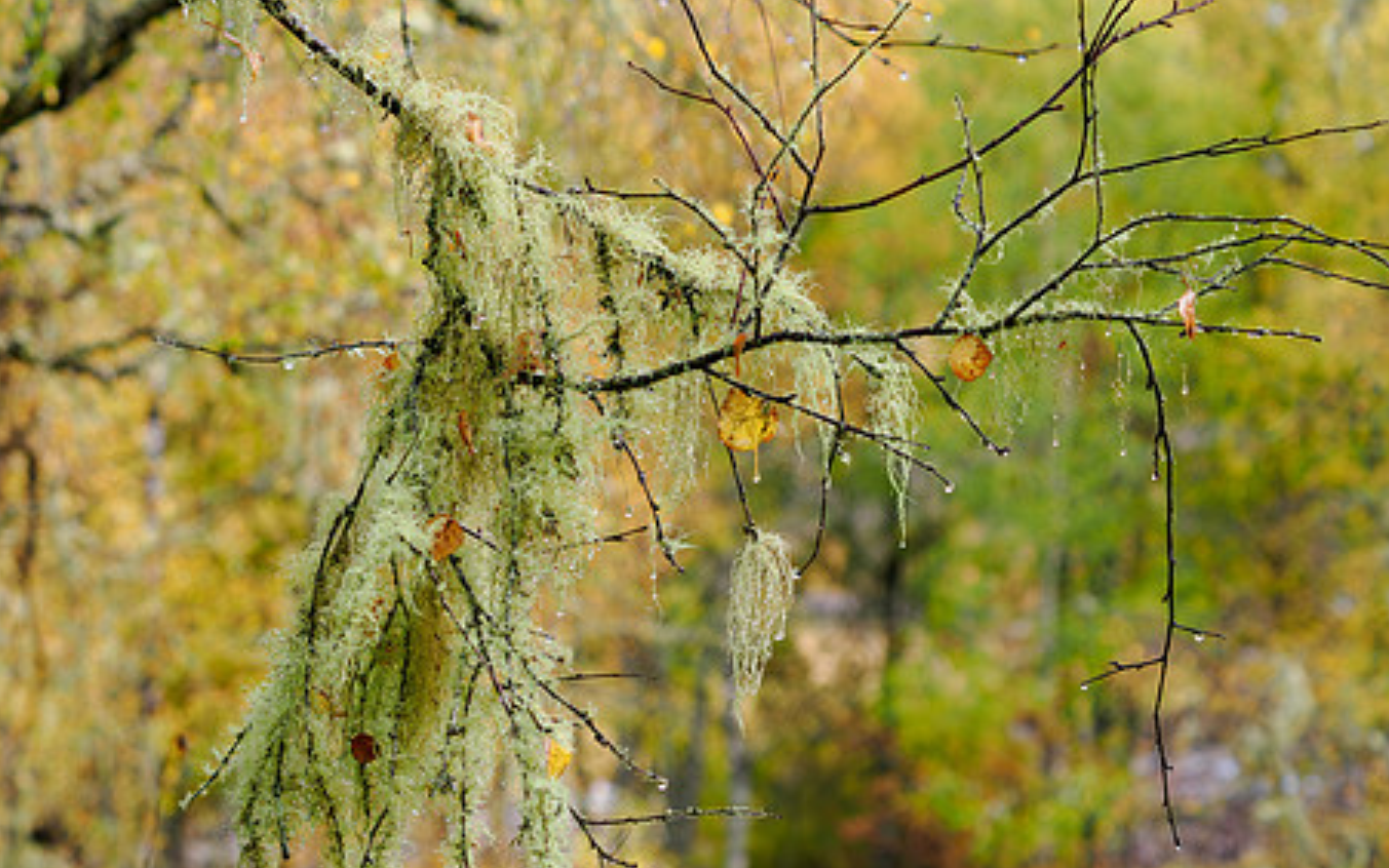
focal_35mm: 109
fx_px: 4127
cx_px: 591
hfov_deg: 19.1
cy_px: 534
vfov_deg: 12.0
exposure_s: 1/50
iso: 200
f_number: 4
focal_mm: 40
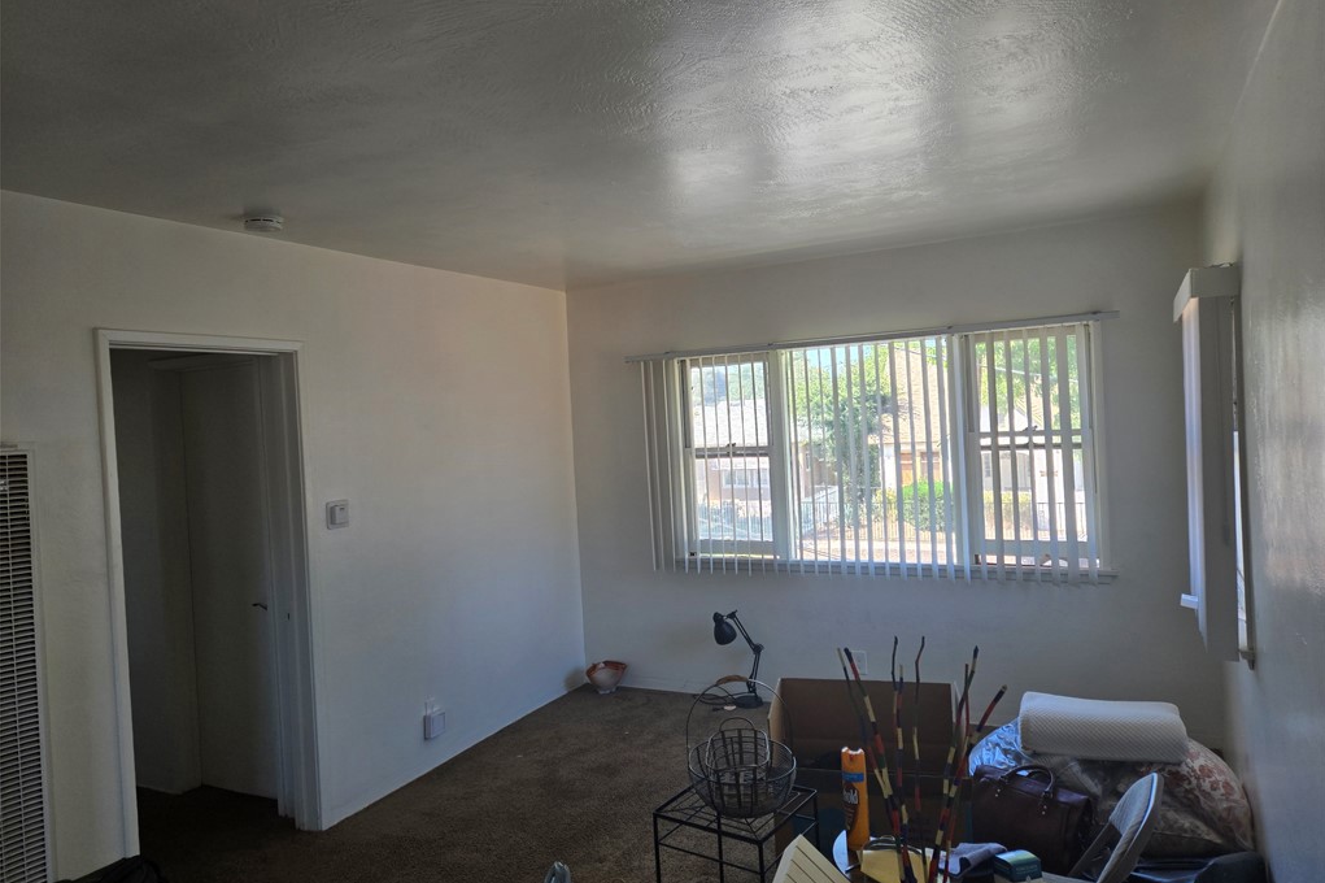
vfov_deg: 53.1
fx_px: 883
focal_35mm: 24
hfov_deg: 73.8
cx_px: 663
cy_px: 435
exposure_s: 1/180
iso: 50
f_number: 1.8
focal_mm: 5.4
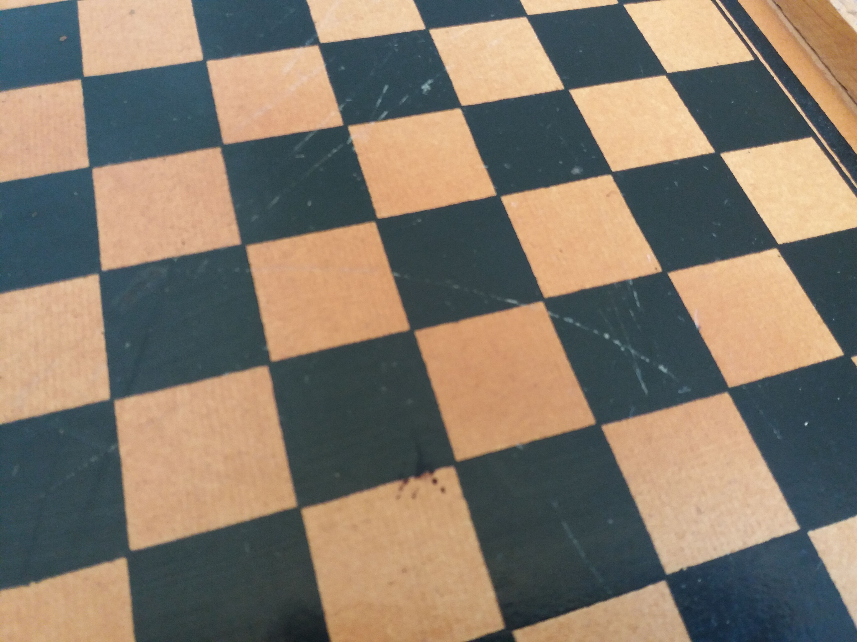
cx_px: 428
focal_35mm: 28
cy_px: 321
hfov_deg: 63.4
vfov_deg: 49.7
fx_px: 693
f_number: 1.9
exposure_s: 1/20
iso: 160
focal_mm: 3.7
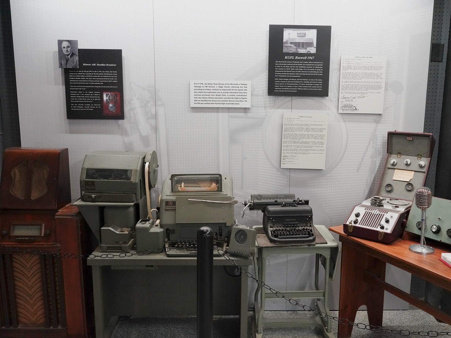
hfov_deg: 55.2
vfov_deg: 42.9
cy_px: 172
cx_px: 253
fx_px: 430
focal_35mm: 33
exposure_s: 1/100
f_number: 8
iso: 6400
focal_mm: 30
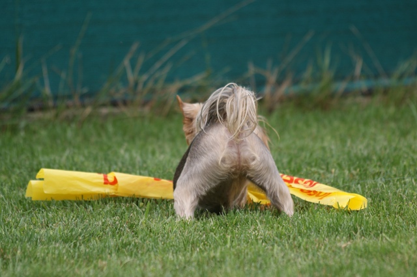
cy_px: 138
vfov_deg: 5.1
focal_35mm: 270
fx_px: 3126
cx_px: 208
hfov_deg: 7.6
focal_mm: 180
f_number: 4.5
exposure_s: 1/320
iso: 100
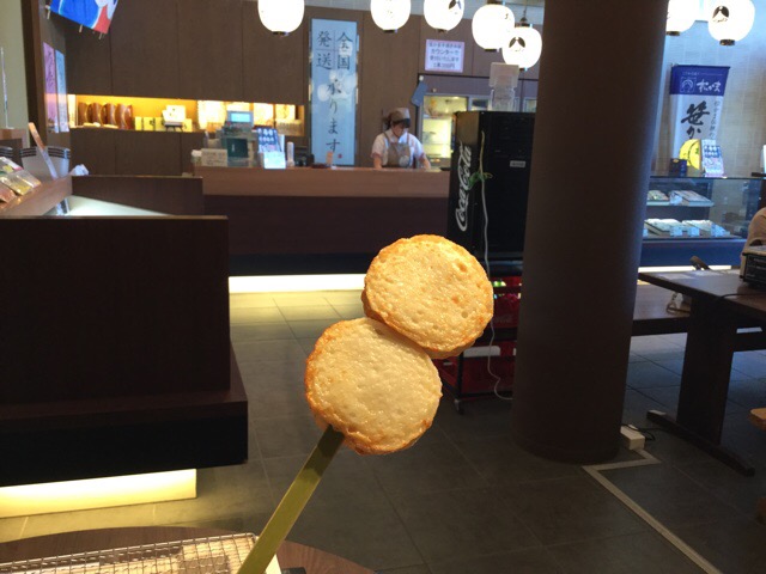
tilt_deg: -11.6
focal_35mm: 31
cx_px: 383
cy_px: 287
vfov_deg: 45.4
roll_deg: -4.3
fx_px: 686
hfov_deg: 58.4
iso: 64
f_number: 2.4
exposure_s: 1/30
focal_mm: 3.3
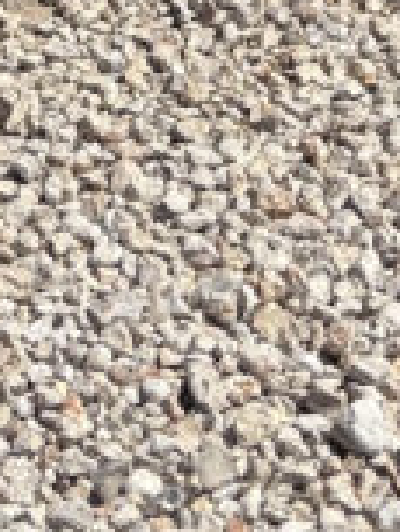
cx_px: 271
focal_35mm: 174
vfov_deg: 9.7
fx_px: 2677
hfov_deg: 8.5
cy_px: -852
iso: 50
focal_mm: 5.96
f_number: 1.6
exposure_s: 1/4082
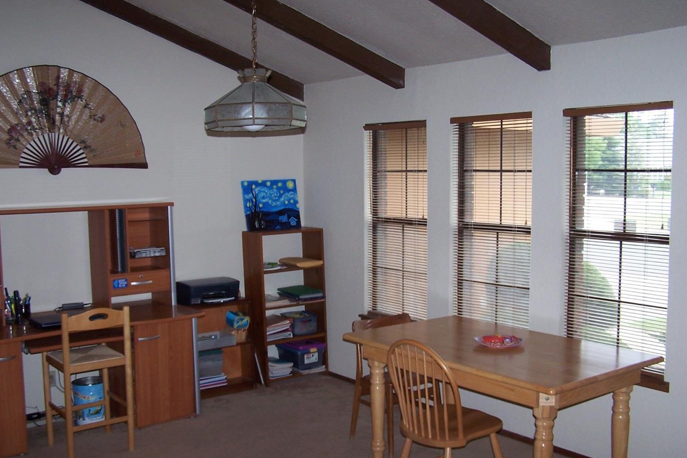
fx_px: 763
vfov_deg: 33.4
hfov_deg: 48.5
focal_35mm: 40
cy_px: 250
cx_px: 343
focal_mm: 6.3
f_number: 2.8
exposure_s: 1/60
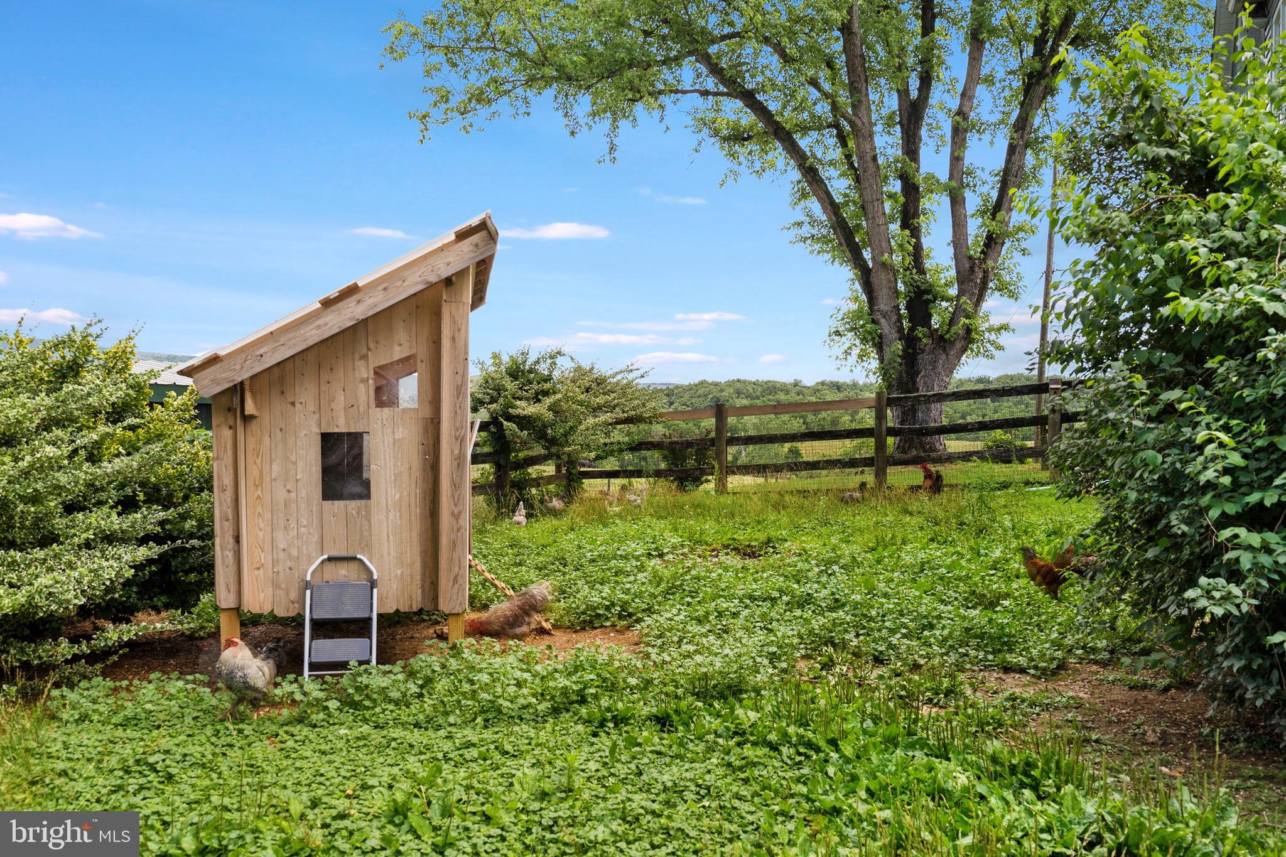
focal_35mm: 30
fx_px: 1072
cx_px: 643
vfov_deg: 43.6
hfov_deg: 61.9
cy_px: 428
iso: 640
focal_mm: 30
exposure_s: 1/100
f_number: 8
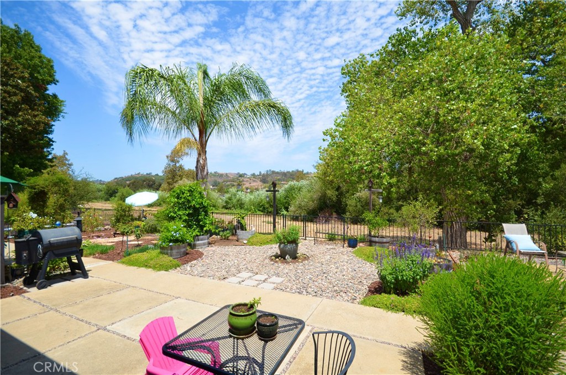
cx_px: 283
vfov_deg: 77.1
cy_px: 188
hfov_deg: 100.5
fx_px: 235
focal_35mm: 15
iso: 110
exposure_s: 1/250
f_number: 8
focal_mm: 10
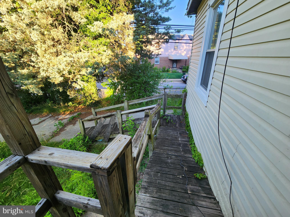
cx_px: 145
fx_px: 109
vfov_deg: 89.9
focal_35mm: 13
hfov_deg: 106.2
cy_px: 108
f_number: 2.2
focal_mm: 2.2
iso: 50
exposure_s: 1/137
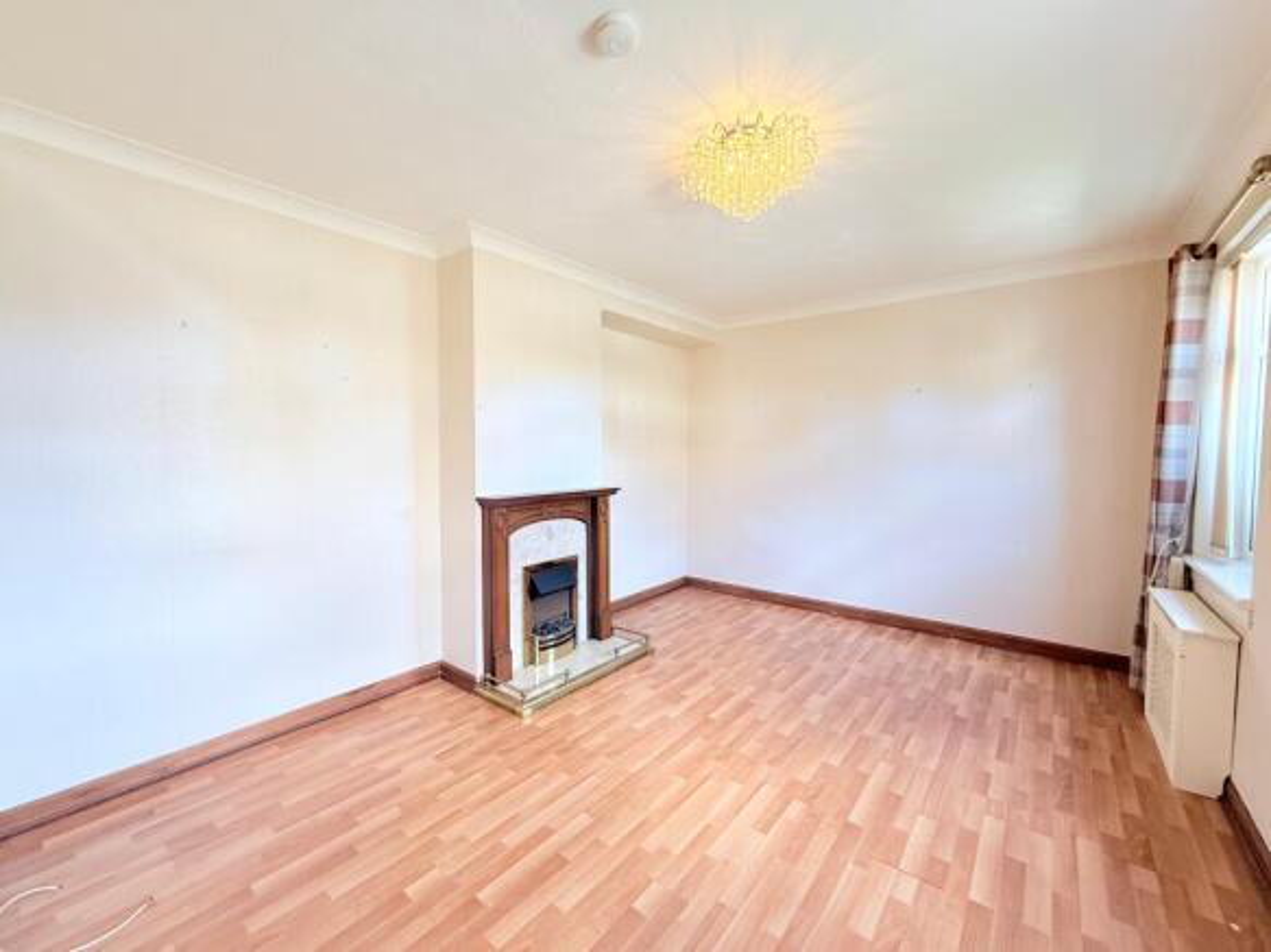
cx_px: 636
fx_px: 514
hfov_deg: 102.1
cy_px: 476
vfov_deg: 85.7
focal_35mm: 14
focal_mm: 2.22
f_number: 2.2
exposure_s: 1/100
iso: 160
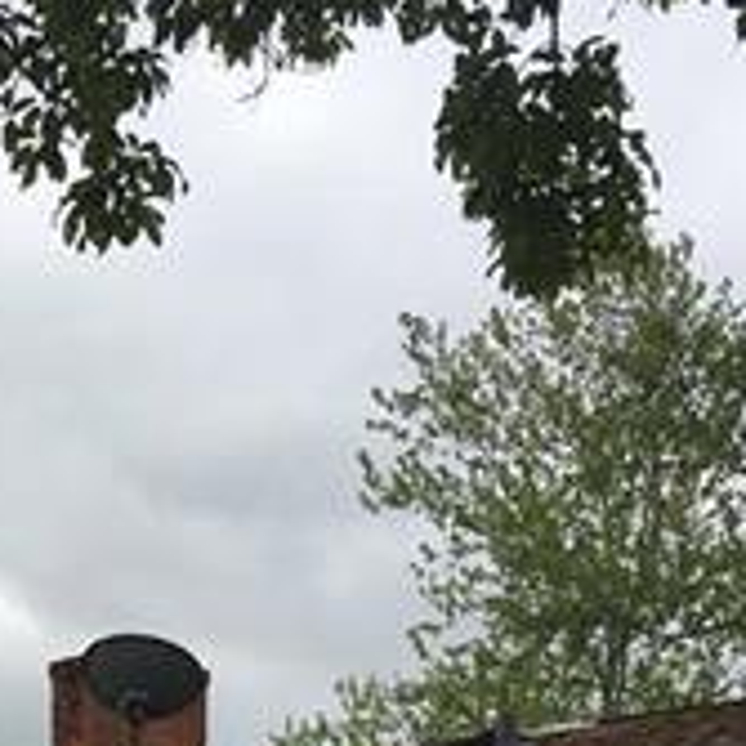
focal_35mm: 98
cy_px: 813
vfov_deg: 17.2
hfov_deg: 16.7
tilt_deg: +8.6
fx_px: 2389
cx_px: -246
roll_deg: -1.4
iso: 25
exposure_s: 1/1241
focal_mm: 4.15
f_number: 2.2
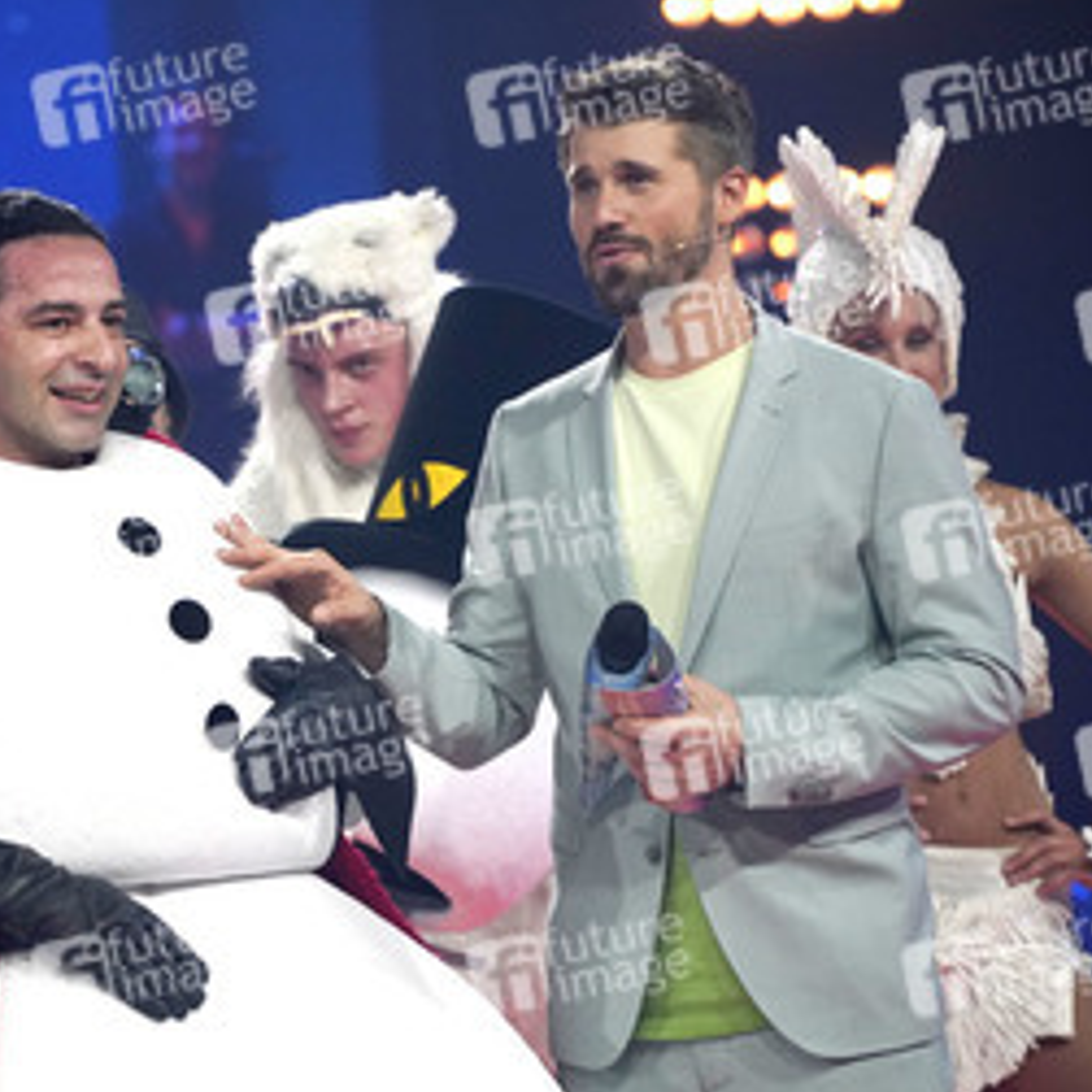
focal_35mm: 305
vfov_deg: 5.7
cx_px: 202
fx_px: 10886
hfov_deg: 5.7
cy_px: 640
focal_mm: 200
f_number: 5.6
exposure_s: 1/250
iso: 3200
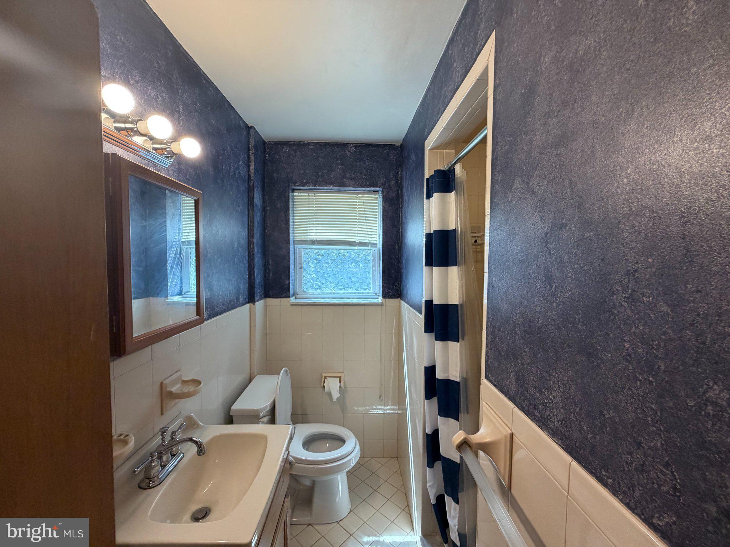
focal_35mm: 14
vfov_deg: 85.7
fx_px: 295
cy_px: 274
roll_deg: -0.8
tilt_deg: -4.3
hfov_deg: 102.1
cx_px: 365
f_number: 2.2
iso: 200
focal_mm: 2.22
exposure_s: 1/120
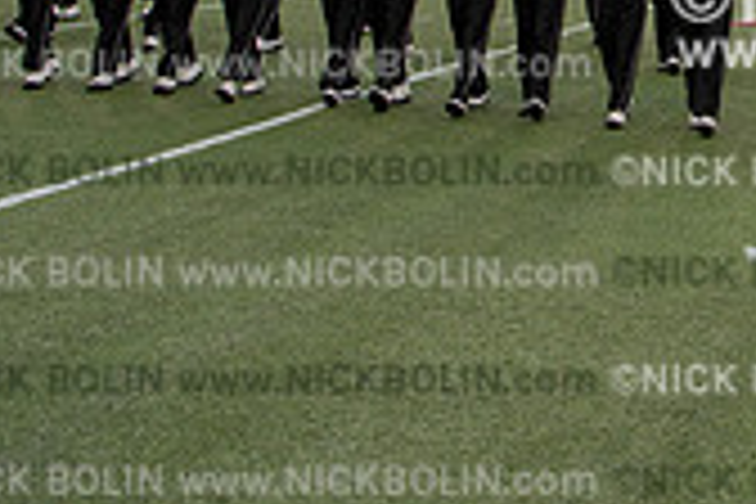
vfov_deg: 15.7
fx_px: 1743
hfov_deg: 22.2
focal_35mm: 83
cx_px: 954
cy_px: -142
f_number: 3.5
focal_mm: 24
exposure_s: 1/800
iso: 250
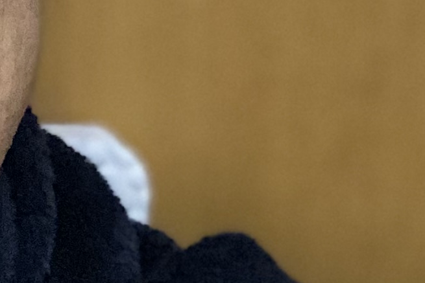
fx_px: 1736
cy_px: -389
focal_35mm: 147
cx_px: -245
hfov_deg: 13.1
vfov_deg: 8.5
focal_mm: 2.71
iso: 320
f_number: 2.2
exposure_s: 1/25
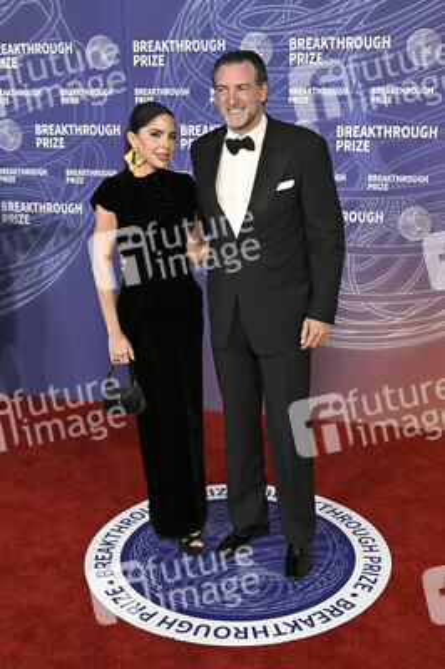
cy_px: 334
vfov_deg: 49.6
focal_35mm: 39
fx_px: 724
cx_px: 222
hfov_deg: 34.2
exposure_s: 1/320
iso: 2000
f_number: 4
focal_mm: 39
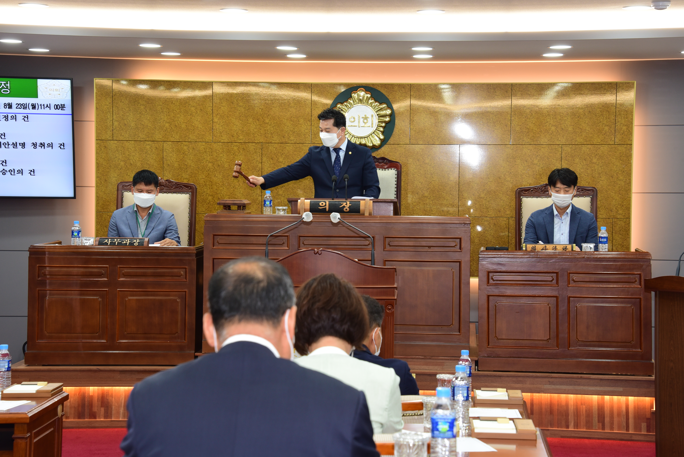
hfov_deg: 20.8
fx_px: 1863
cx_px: 342
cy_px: 228
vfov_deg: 14.0
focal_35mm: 98
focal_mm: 98
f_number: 10
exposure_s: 1/25
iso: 1000
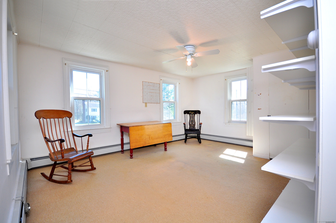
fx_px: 140
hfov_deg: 100.5
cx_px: 168
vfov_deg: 77.2
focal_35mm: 15
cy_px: 112
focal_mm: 10
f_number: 4.5
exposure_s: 1/100
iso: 320
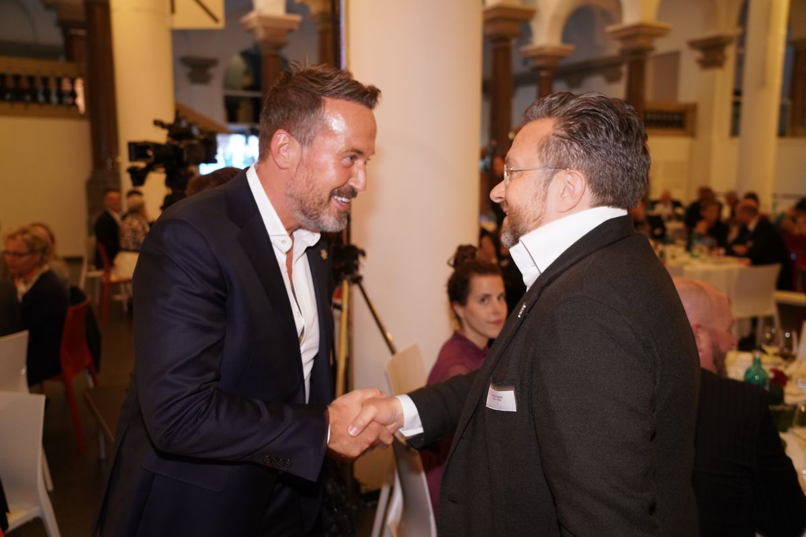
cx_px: 403
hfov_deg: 58.7
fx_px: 716
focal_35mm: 32
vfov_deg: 41.1
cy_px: 268
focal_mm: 32
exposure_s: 1/30
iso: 2500
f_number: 4
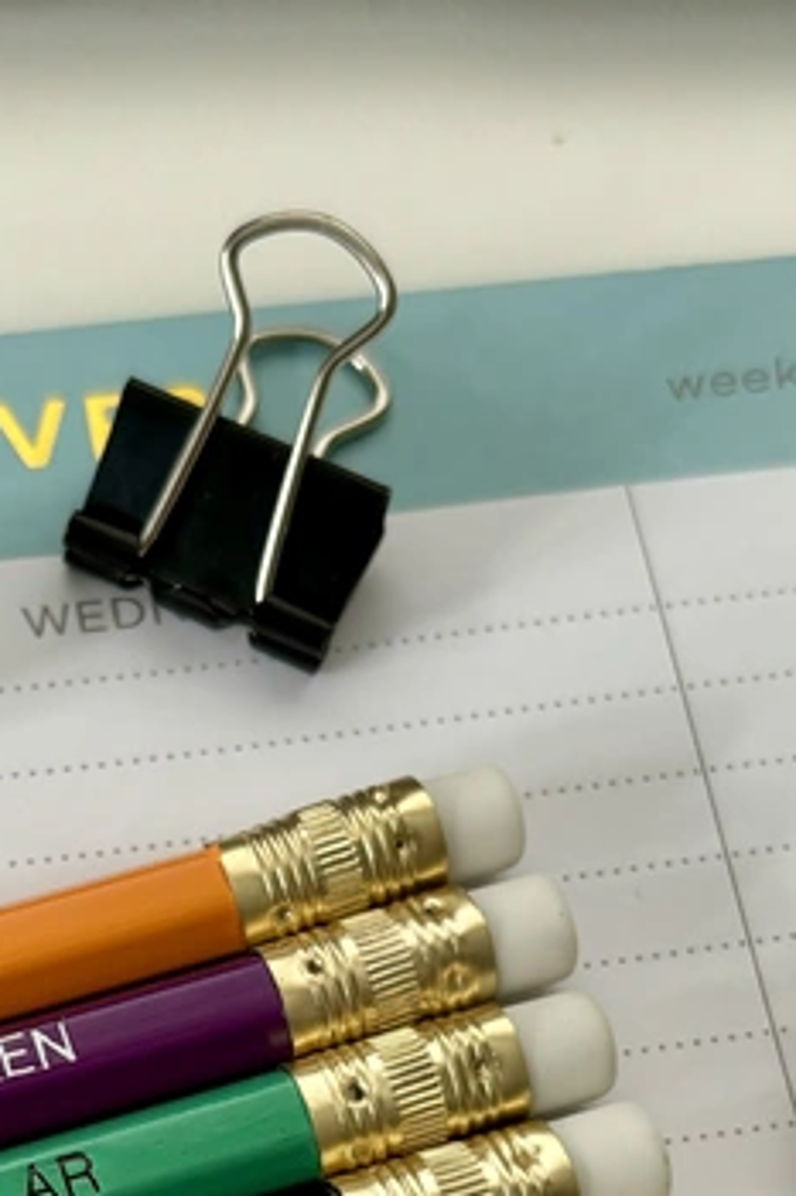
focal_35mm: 68
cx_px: 147
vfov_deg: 28.3
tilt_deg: -69.9
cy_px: 1128
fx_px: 2257
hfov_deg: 19.8
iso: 125
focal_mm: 5.96
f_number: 1.6
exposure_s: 1/91
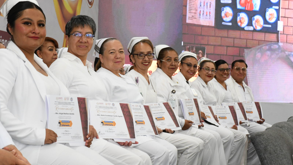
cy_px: 71
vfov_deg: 10.9
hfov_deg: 19.3
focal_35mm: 111
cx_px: 145
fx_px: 862
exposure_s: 1/125
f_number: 14
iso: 5000
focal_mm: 70
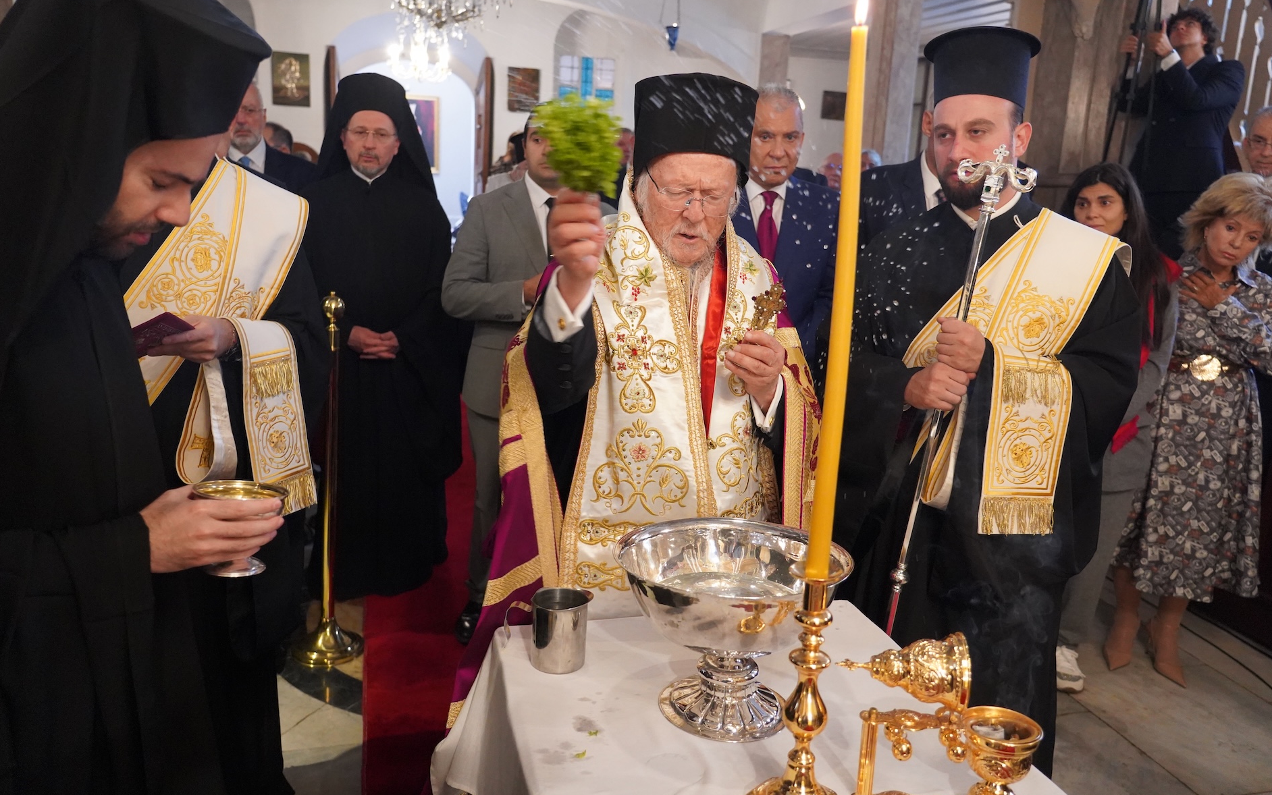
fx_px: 936
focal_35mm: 27
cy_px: 368
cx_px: 636
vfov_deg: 46.0
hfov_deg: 68.4
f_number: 4
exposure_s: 1/160
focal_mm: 26
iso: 8000
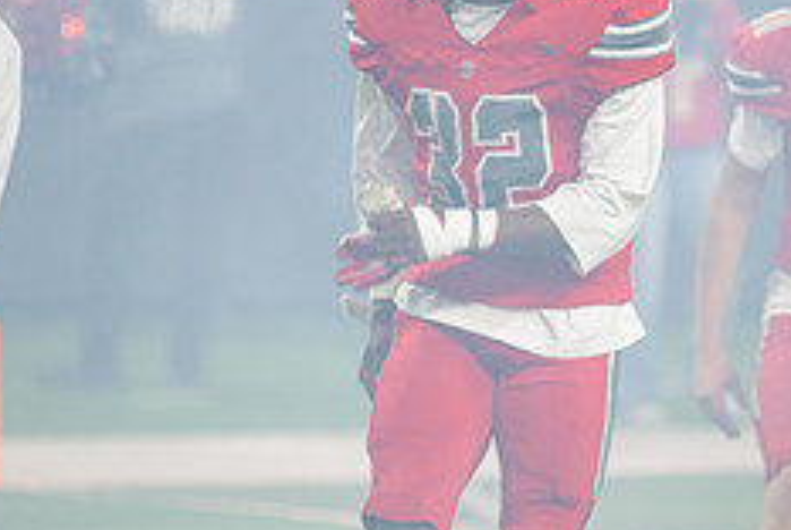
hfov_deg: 4.9
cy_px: 148
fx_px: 9306
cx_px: 608
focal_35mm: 423
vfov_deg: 3.3
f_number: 2.8
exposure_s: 1/400
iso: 1000
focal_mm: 170
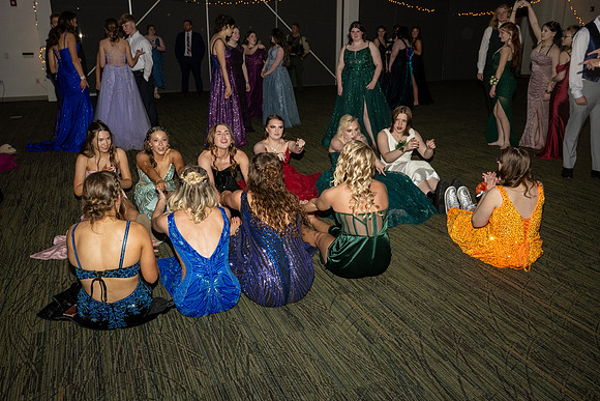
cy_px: 195
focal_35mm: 31
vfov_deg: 42.9
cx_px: 300
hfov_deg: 61.0
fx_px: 509
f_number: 4.5
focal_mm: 24
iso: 500
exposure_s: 1/200
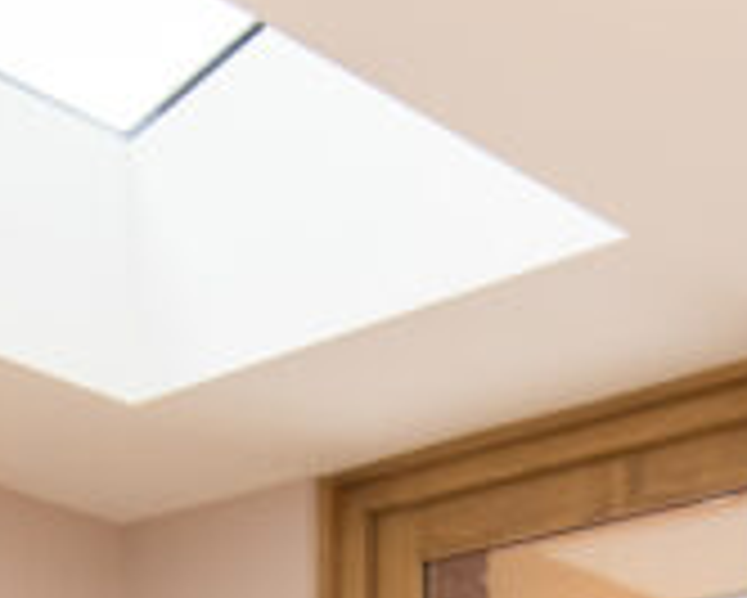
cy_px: 1257
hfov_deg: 19.2
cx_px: 414
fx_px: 2212
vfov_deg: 13.0
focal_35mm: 100
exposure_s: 1/20
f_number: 5.6
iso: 200
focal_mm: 17
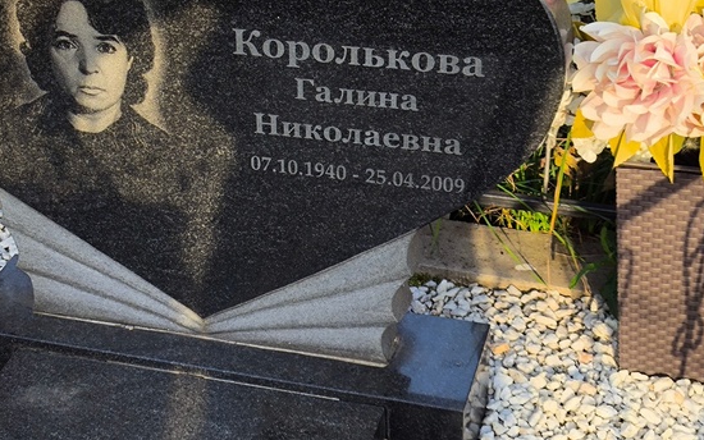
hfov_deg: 26.7
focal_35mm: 77
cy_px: 151
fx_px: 1478
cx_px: 257
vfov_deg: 16.9
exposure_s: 1/470
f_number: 1.7
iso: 50
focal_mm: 4.71
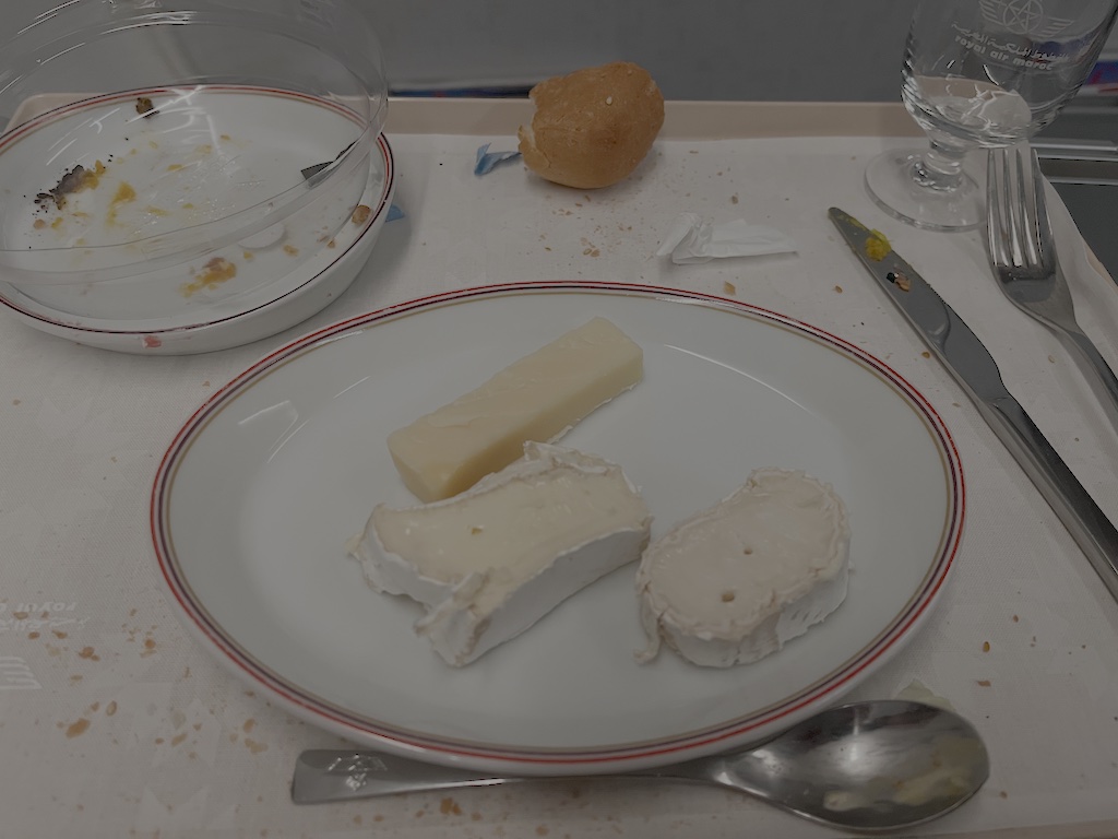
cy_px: 420
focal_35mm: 26
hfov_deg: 67.3
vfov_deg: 53.1
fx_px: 840
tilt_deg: -51.1
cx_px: 559
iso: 500
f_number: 1.6
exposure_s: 1/50
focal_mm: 5.1
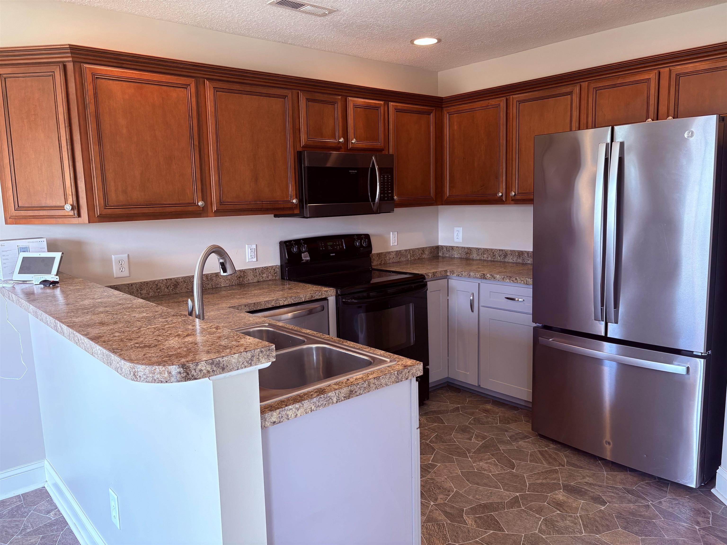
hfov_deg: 67.3
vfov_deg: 53.1
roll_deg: +2.2
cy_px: 272
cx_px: 364
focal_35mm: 26
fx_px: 546
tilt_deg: -7.7
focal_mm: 5.96
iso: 100
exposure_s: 1/60
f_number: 1.6
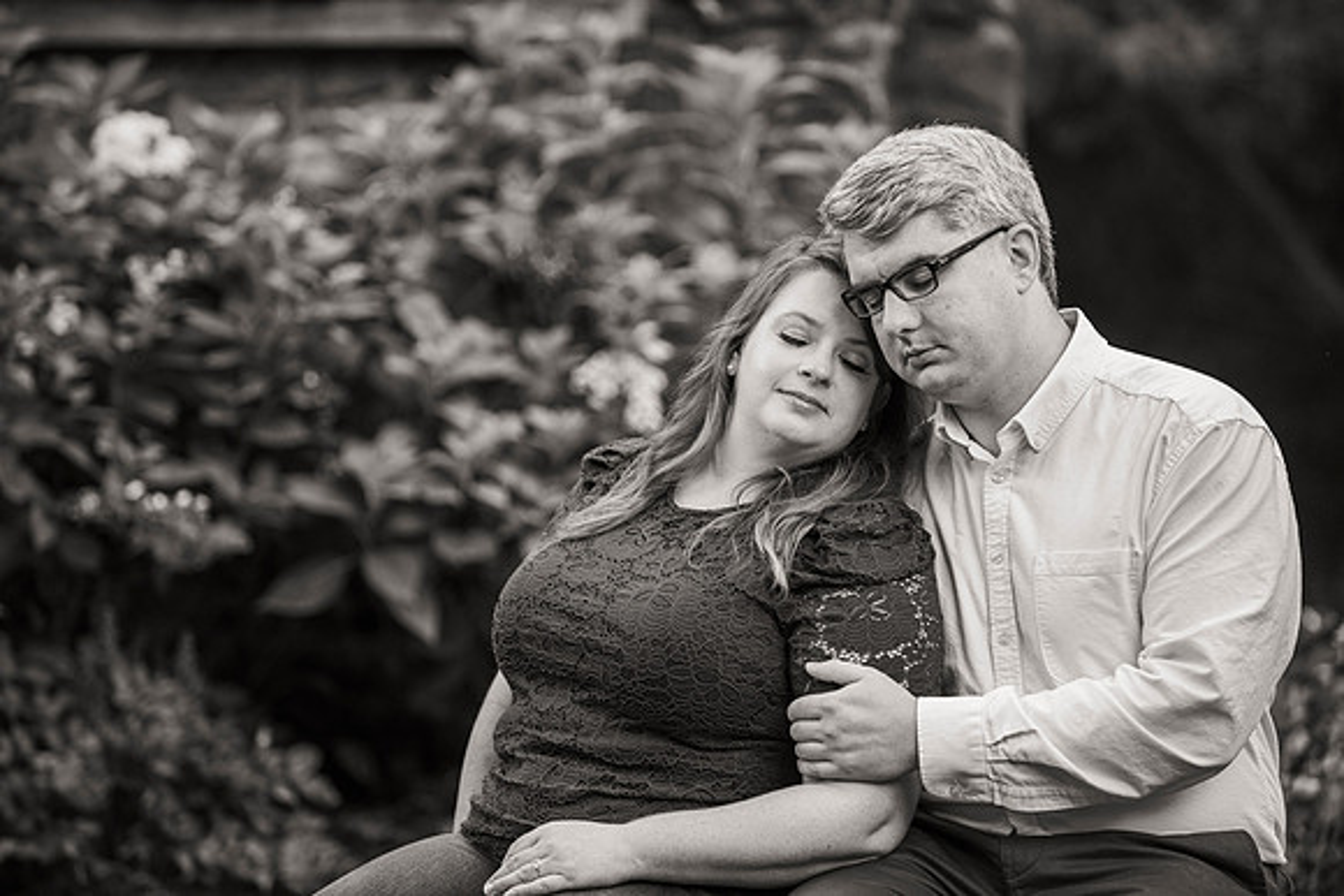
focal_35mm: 170
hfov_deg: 12.1
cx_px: 672
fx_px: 6348
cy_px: 448
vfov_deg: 8.1
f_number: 3.2
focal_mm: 170
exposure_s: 1/320
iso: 800
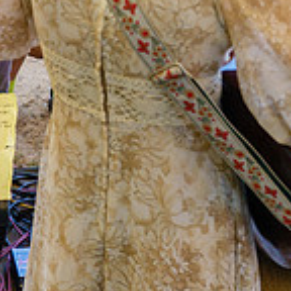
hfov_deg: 8.1
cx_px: 139
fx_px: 2045
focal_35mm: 215
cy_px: -24
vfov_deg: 8.1
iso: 200
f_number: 4.5
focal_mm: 29.67
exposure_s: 1/100
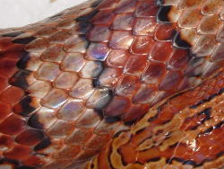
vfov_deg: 13.8
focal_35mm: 107
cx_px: 186
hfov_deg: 18.2
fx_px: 693
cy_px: 39
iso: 50
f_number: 4.9
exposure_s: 1/32
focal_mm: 6.3
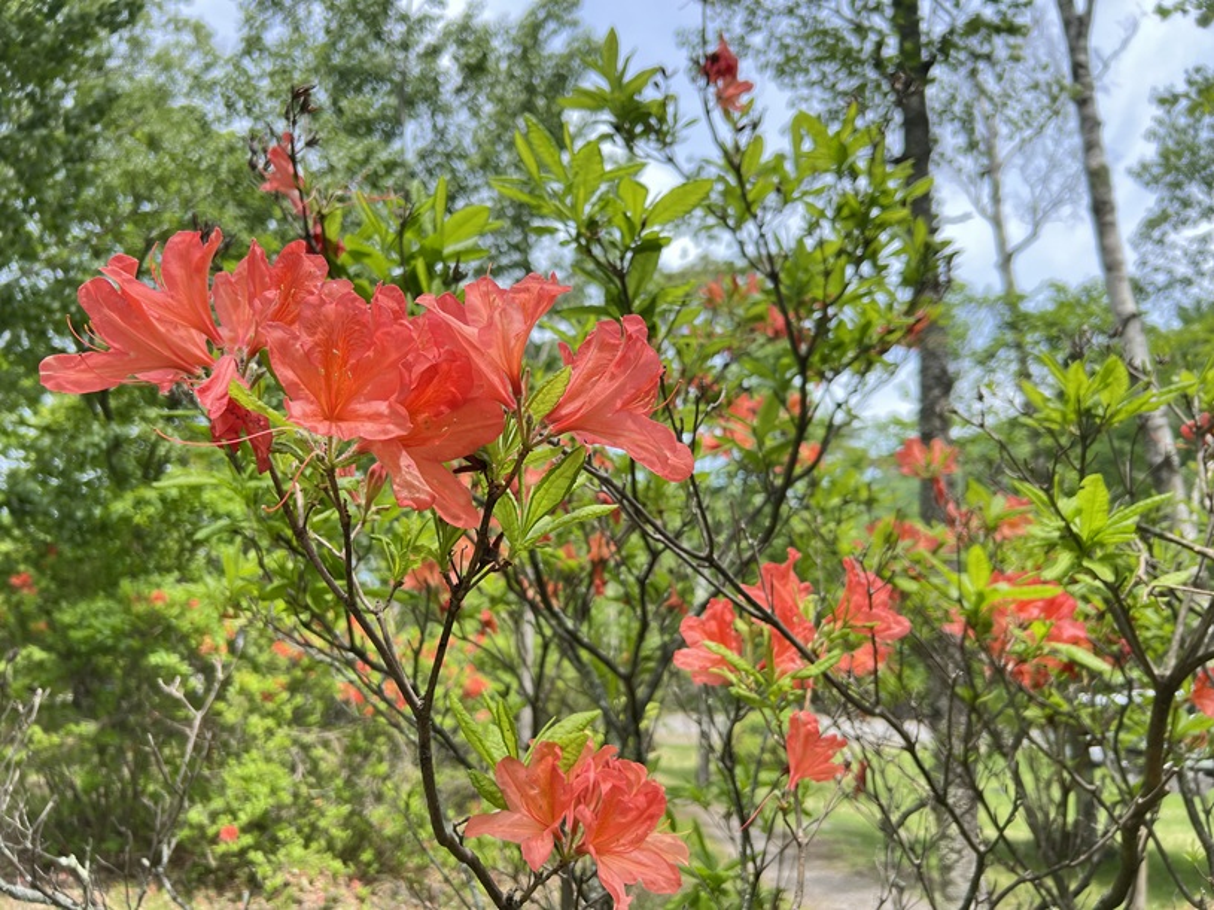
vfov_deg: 53.1
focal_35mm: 26
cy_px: 455
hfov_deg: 67.3
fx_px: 912
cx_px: 607
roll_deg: -0.4
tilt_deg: +7.6
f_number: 1.5
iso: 50
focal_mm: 5.7
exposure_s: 1/611
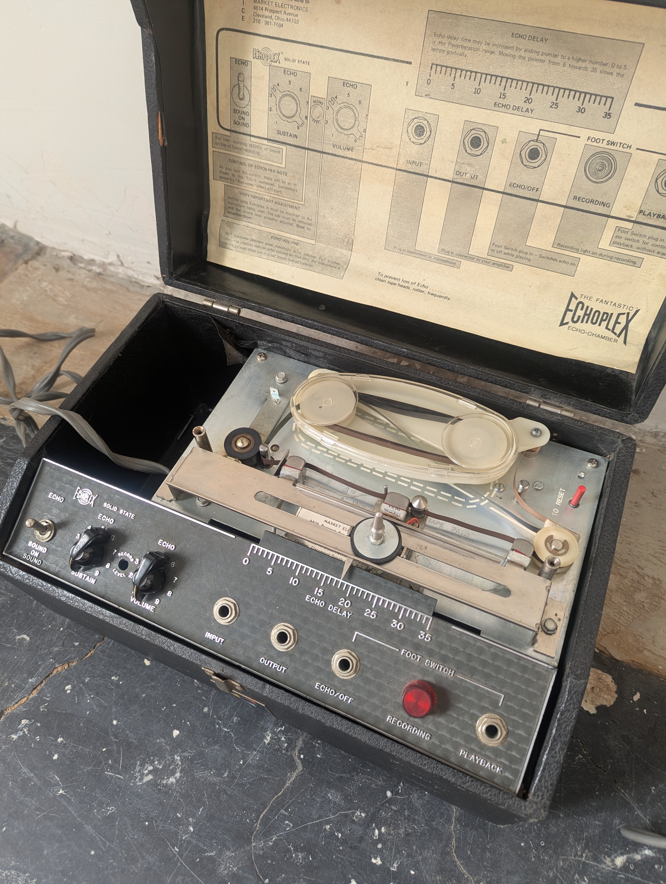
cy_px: 442
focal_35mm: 24
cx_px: 333
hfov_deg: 56.9
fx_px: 614
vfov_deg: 71.5
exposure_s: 1/26.1
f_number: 1.85
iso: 40
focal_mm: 6.81
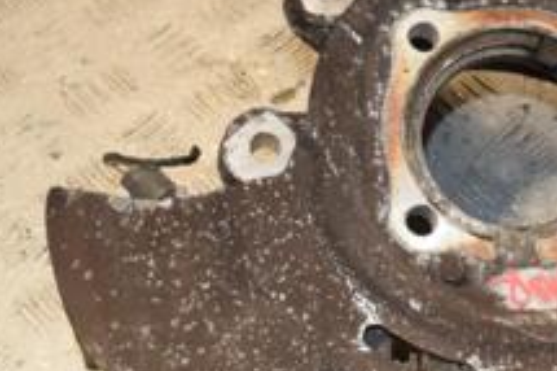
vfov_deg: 14.8
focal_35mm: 92
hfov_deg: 21.8
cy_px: 197
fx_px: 1422
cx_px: 472
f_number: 6.3
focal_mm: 22
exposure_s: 1/200
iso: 800
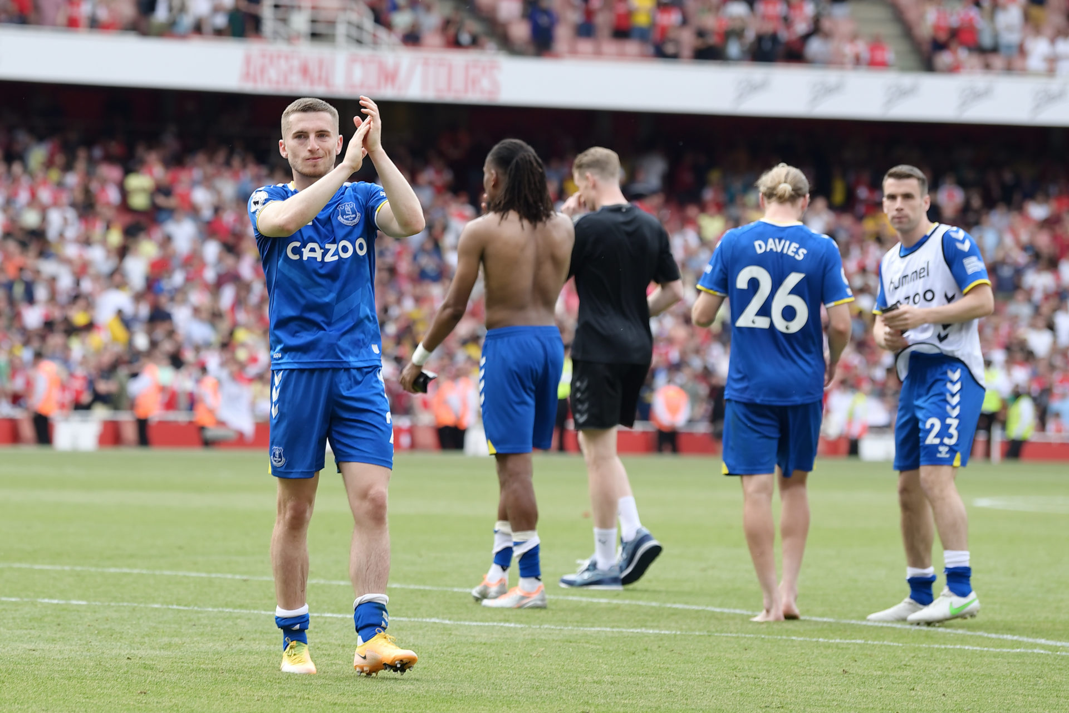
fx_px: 4305
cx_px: 534
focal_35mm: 145
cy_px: 356
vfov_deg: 9.5
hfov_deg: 14.2
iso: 400
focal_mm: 145
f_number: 3.5
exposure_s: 1/500
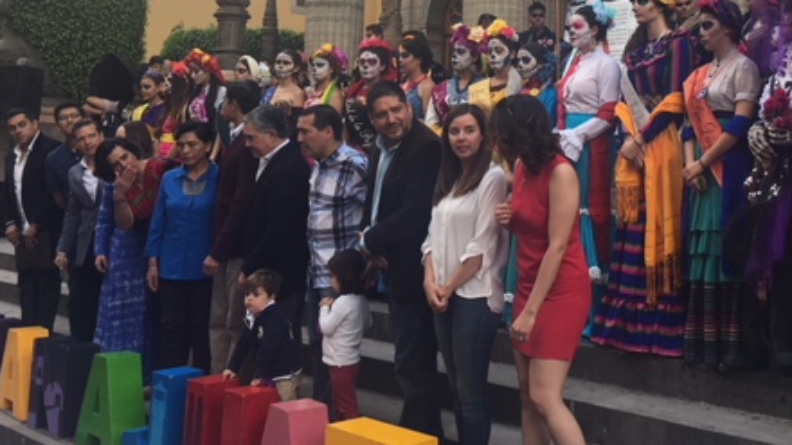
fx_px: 966
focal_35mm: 46
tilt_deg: +6.9
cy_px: 32
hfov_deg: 44.0
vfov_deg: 25.0
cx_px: 522
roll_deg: -1.8
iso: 25
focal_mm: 4.15
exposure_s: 1/392
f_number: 2.2
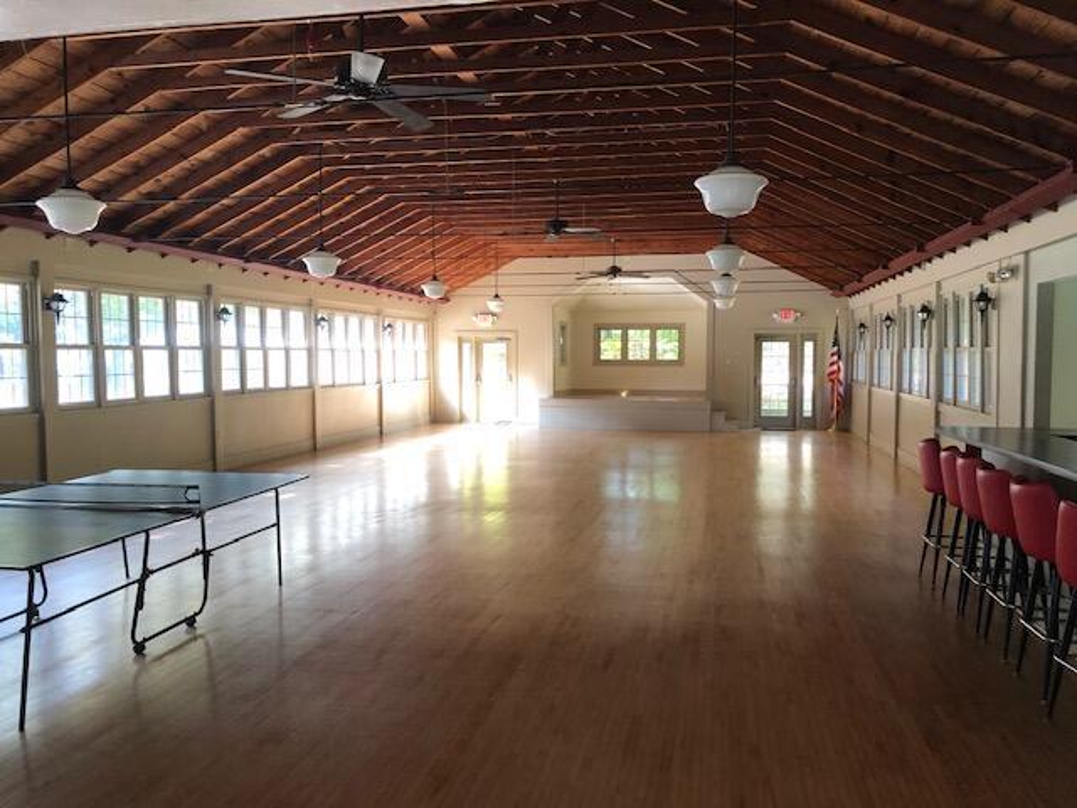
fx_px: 871
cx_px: 538
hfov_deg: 63.4
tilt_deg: -3.0
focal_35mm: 28
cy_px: 404
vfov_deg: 49.7
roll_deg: -0.1
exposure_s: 1/24
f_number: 1.8
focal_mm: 4
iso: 40
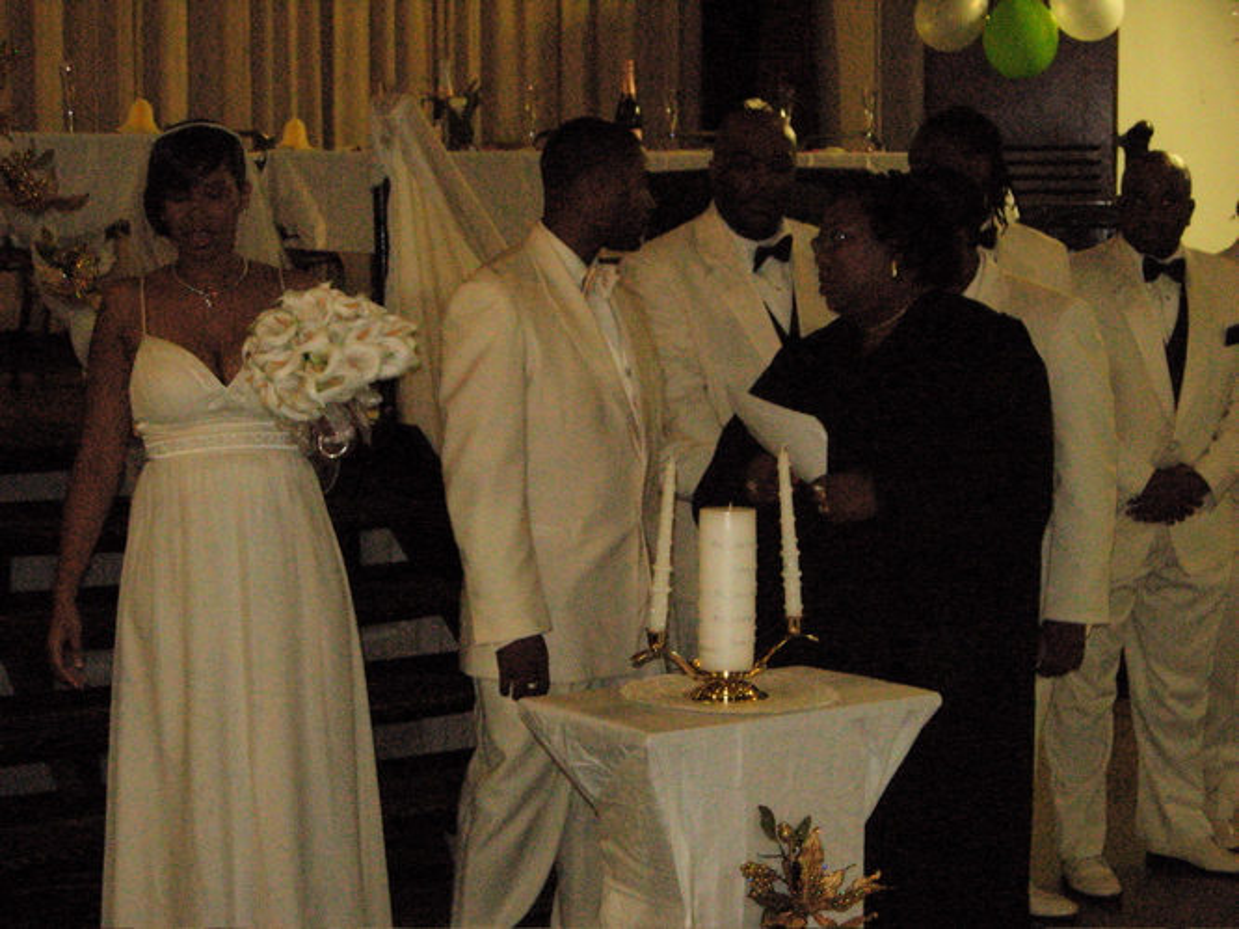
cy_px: 464
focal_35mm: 75
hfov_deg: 26.0
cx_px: 620
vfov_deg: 19.6
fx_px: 2683
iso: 400
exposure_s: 1/90.5
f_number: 3.9
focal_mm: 15.7
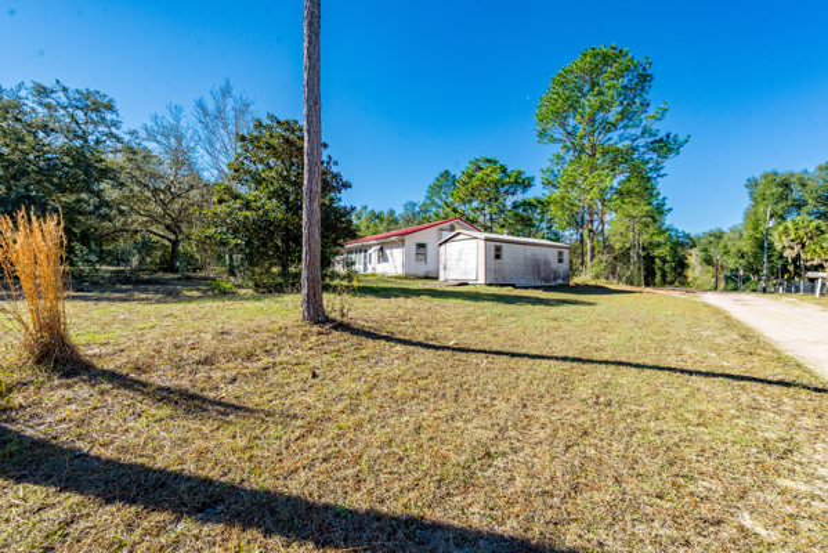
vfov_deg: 81.3
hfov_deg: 104.2
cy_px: 276
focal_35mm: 14
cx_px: 414
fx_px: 322
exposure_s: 1/3200
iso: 400
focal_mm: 14
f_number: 9
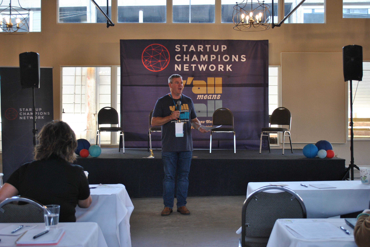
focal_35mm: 48
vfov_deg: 28.2
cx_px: 185
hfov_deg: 41.1
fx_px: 494
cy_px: 124
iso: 360
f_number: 4.8
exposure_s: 1/30
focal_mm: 32
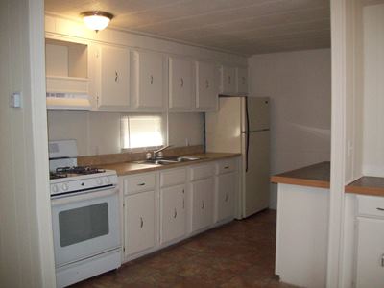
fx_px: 399
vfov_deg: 39.7
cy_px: 144
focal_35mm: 36
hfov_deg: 51.4
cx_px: 192
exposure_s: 1/64
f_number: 2.7
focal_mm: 6
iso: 200
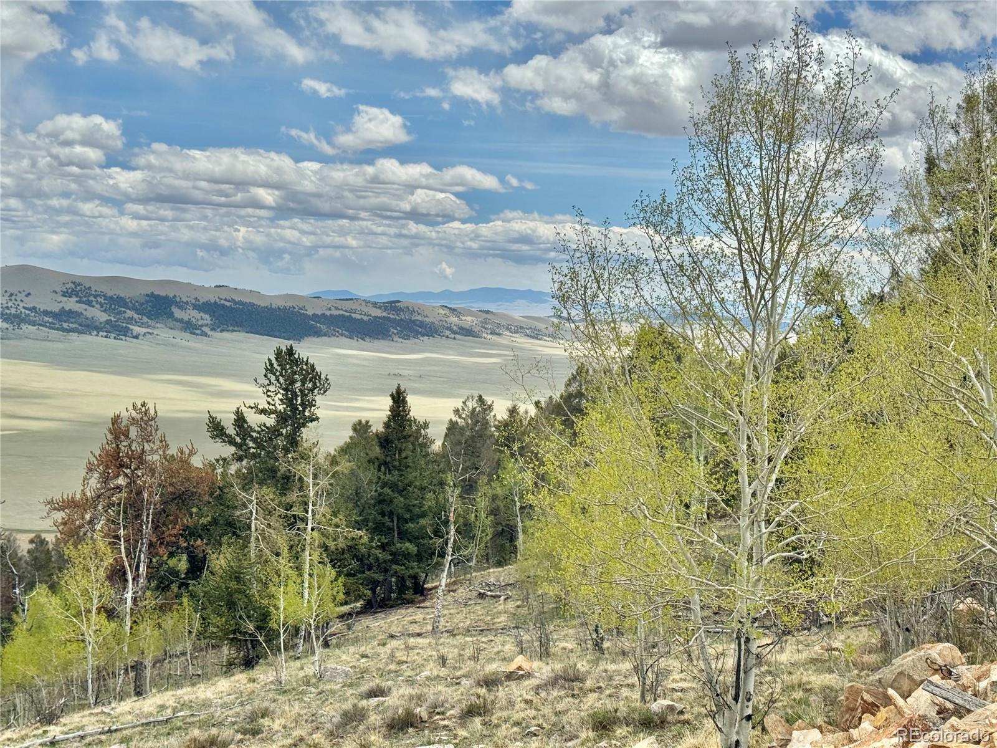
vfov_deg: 30.3
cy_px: 374
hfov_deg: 39.7
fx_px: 1382
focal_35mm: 48
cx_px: 498
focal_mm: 6.76
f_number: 1.78
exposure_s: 1/7937
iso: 64
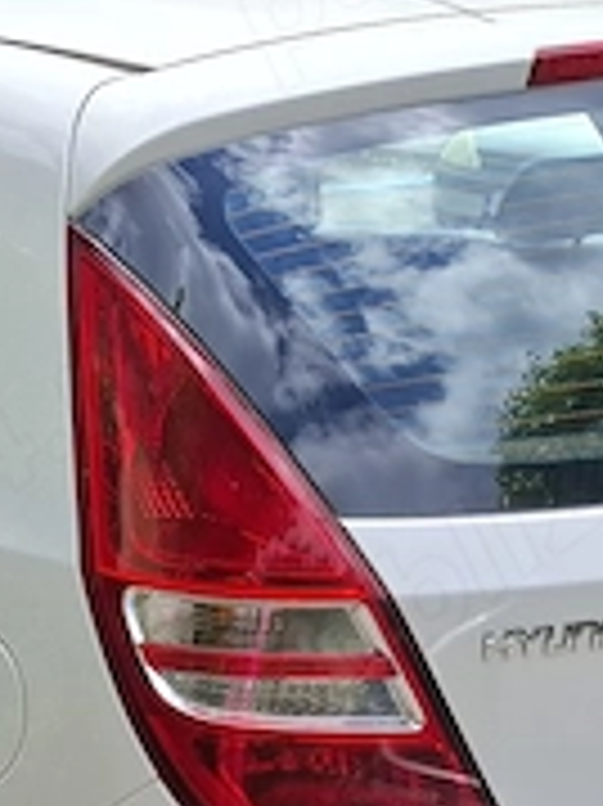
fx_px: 1791
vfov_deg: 25.1
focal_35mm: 77
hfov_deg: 16.5
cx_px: -423
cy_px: 576
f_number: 1.8
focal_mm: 5.54
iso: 50
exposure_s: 1/1634
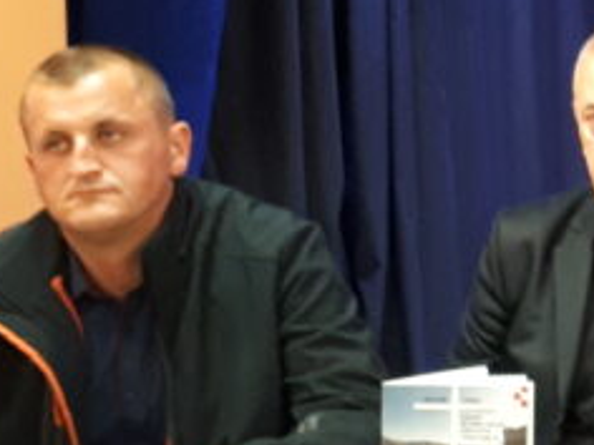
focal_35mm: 137
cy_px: 196
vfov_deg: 10.8
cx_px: 1191
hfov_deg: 12.6
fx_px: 2351
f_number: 1.9
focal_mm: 3.6
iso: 200
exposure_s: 1/17
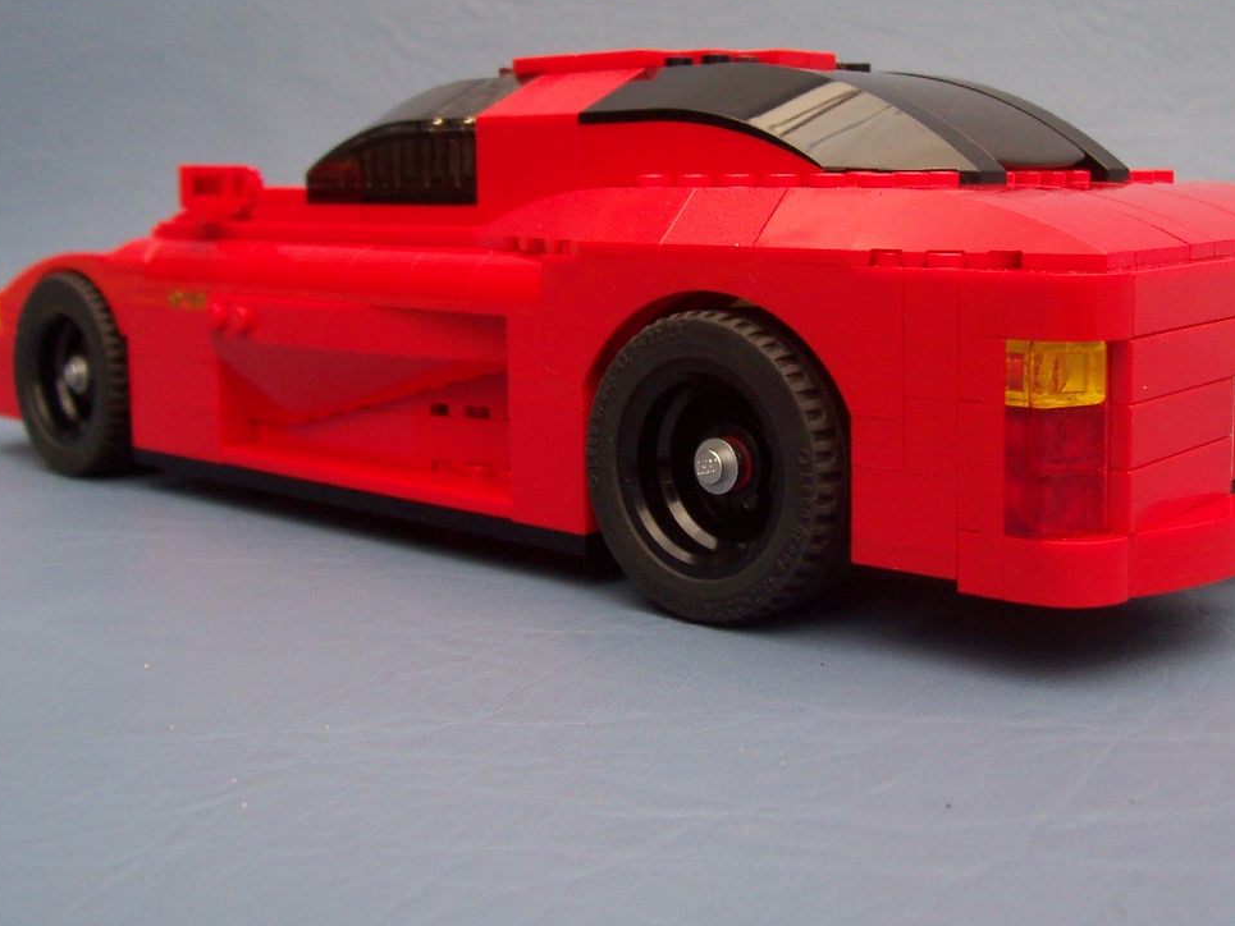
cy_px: 357
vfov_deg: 31.4
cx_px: 687
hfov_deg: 41.2
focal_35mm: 46
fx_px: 1641
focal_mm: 5.6
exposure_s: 1/180
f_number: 2.8
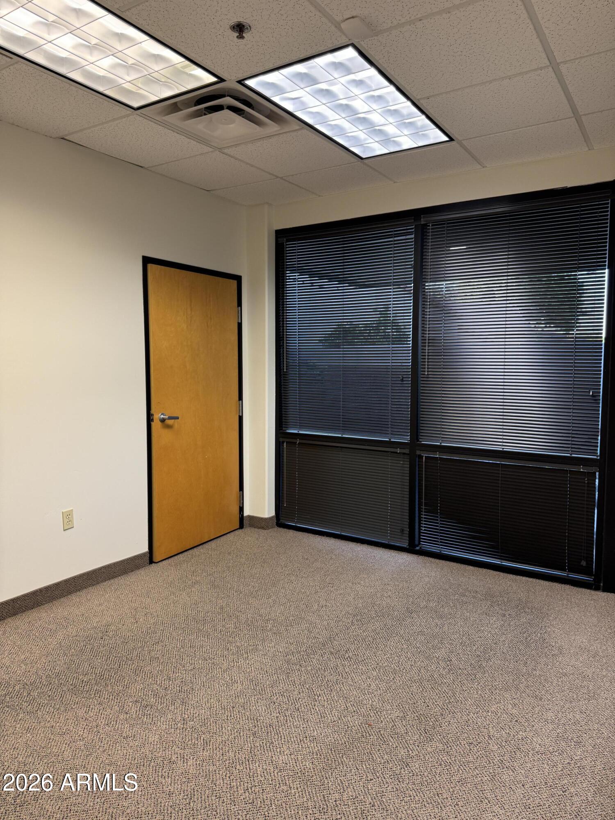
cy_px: 410
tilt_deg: -4.9
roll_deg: +0.1
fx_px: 569
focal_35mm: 24
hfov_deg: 56.8
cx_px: 308
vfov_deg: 71.6
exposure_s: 1/60
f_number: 1.78
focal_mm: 6.76
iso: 125
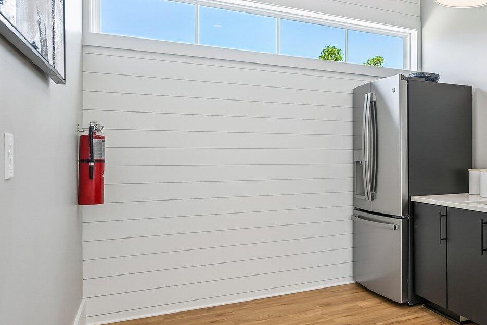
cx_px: 454
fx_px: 473
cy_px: 157
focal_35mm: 35
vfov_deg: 37.8
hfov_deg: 47.8
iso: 220
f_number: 8
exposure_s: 1/15
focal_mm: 16
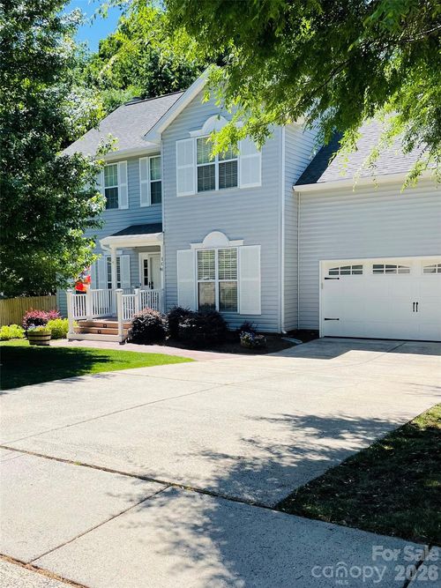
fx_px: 442
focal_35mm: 26
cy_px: 294
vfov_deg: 67.3
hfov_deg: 53.0
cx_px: 220
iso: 32
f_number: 1.6
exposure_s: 1/3509
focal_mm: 4.2
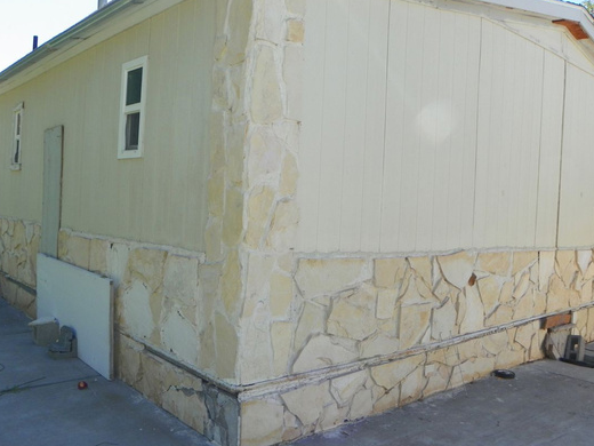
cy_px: 216
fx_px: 549
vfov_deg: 44.2
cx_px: 288
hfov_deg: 56.8
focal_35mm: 32
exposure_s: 1/250
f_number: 4
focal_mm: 4.6
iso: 64
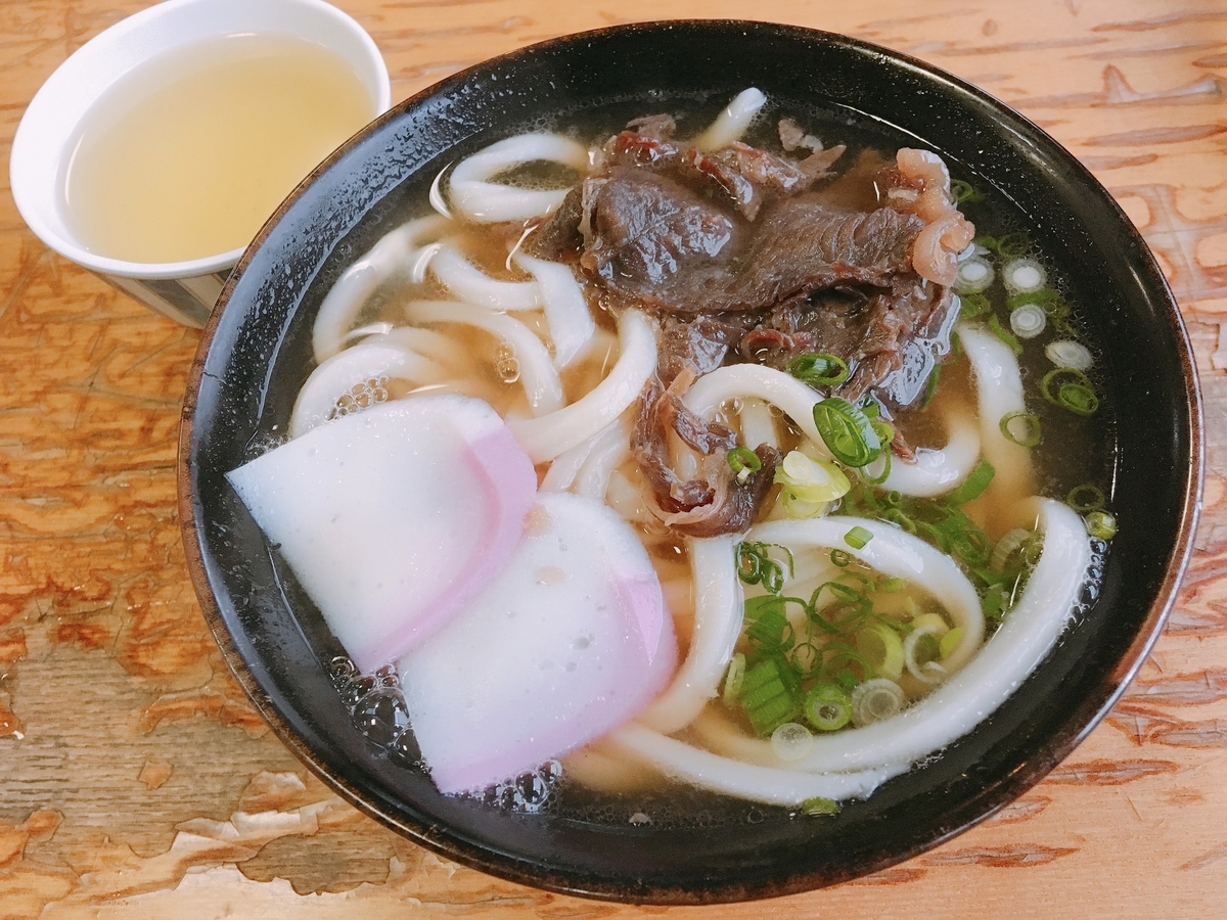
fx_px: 1028
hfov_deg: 61.7
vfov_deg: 48.2
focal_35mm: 29
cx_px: 614
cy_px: 460
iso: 160
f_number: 2.2
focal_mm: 4.15
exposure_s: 1/30
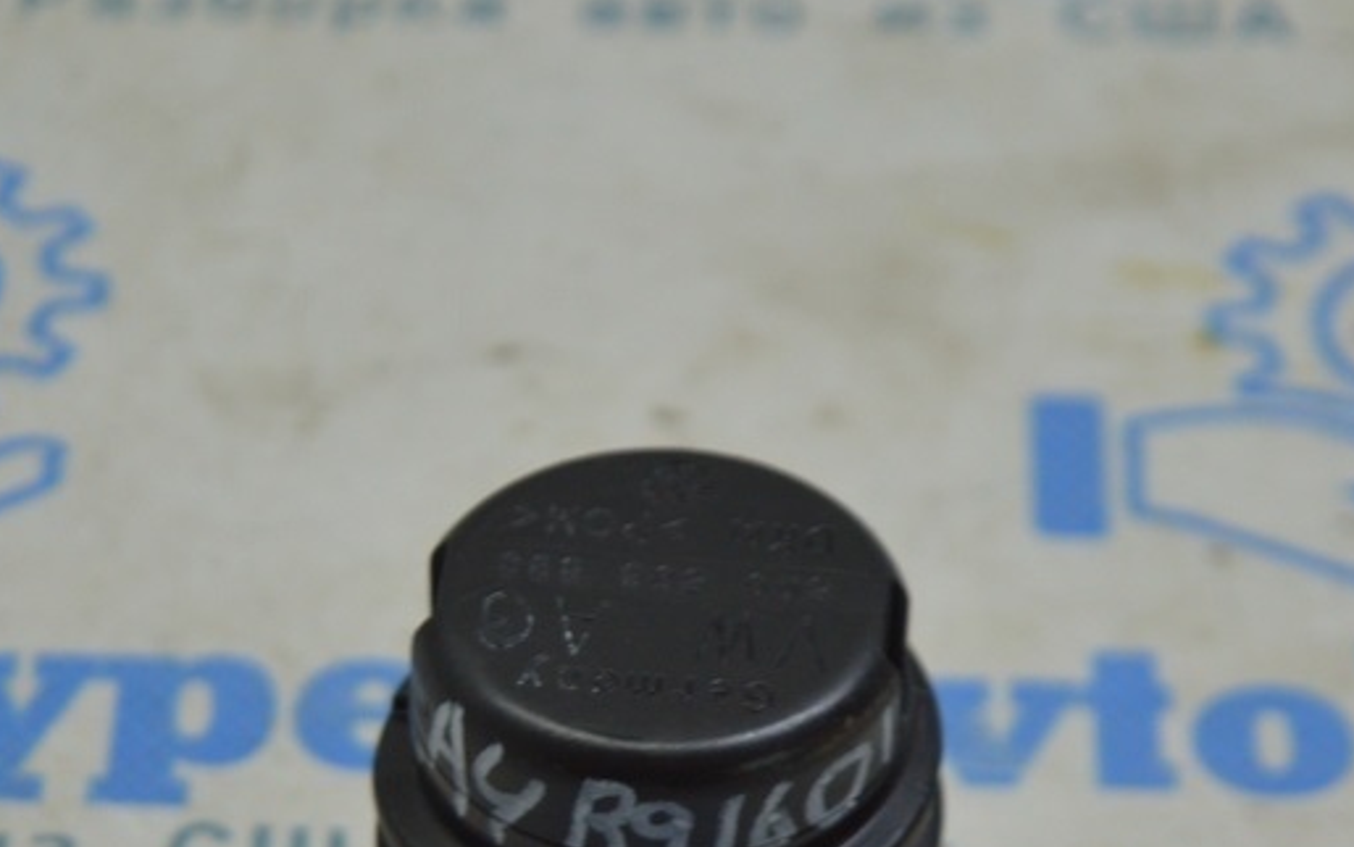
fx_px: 6164
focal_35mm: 167
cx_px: 486
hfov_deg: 12.5
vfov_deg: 7.8
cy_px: 806
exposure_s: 1/40
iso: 400
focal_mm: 55
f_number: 5.6
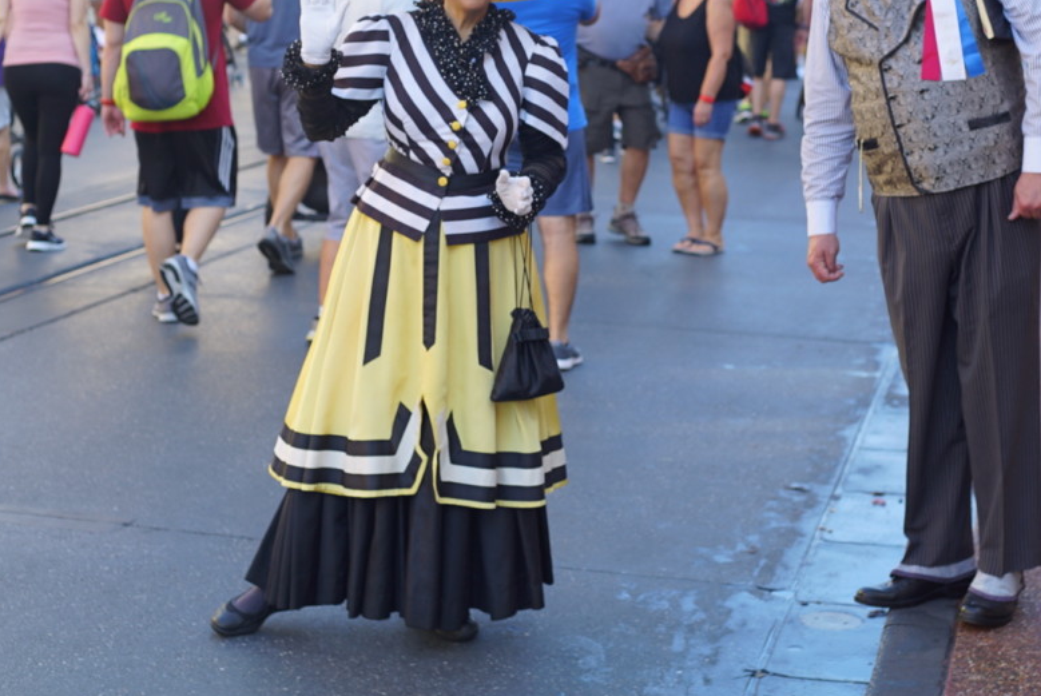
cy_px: 188
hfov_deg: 26.3
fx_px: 2229
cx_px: 603
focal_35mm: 77
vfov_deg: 17.7
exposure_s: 1/160
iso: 125
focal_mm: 50
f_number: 4
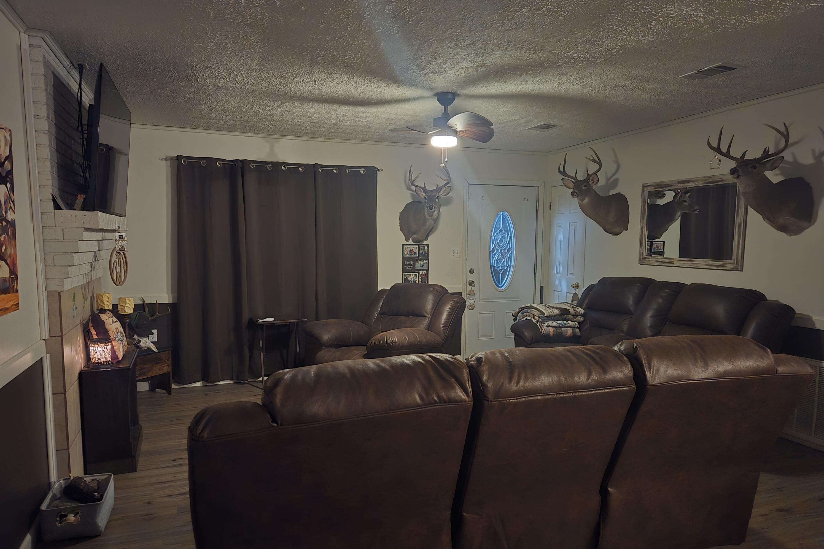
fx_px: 549
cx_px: 412
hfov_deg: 73.7
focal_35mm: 24
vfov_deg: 53.0
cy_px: 303
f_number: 1.8
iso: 2000
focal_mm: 5.4
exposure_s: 1/30
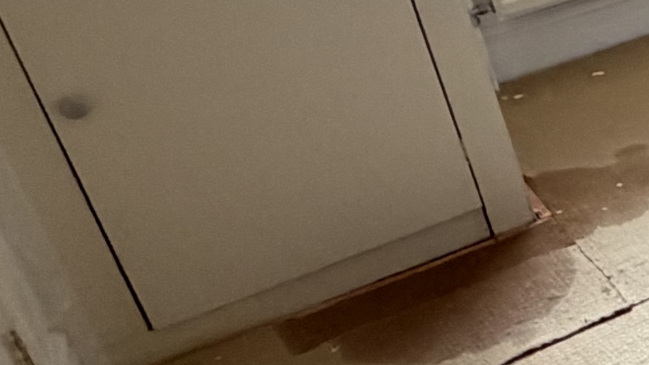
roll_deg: +1.3
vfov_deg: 14.0
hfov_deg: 16.4
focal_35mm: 85
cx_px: 1415
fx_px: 1463
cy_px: -15
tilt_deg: -24.1
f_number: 2.2
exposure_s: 1/50
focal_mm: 2.22
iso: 320
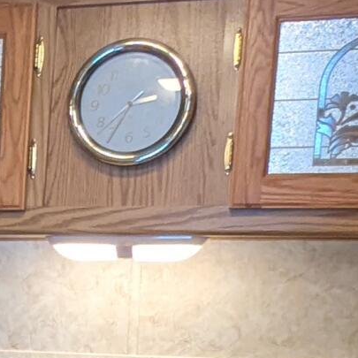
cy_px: 499
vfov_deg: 15.6
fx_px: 1229
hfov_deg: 14.8
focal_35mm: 105
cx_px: -260
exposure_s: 1/52.4
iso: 232
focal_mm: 2.35
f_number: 2.2
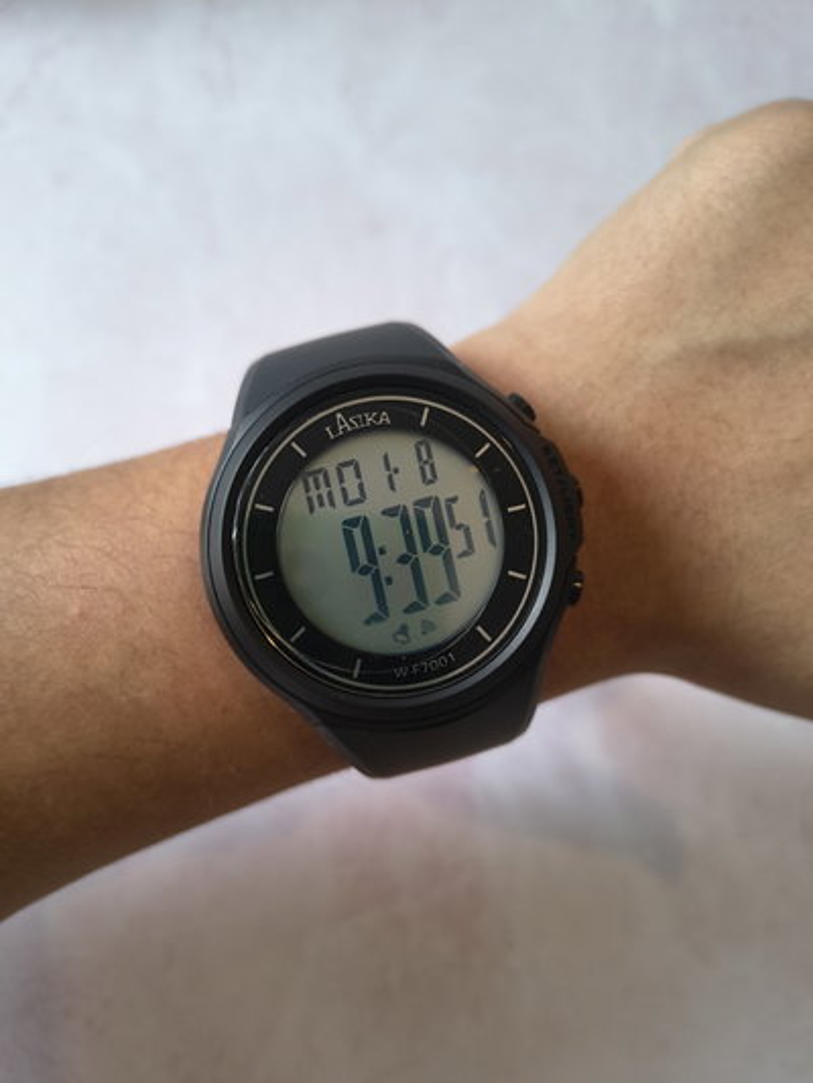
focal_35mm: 24
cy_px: 542
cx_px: 406
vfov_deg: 71.6
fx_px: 751
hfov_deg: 56.8
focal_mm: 5.56
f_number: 1.8
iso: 429
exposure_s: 1/100
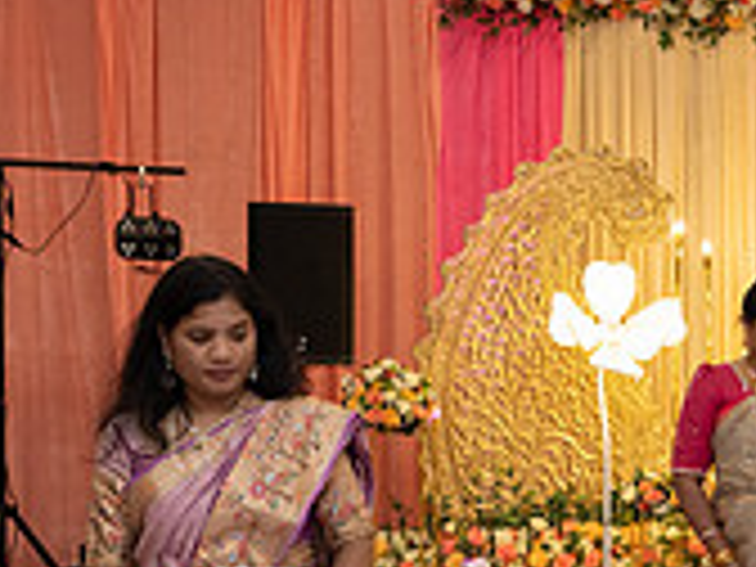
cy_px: 497
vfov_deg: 13.7
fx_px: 2337
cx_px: 1066
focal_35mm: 107
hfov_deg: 17.0
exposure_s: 1/160
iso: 1250
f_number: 4
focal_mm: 31.5
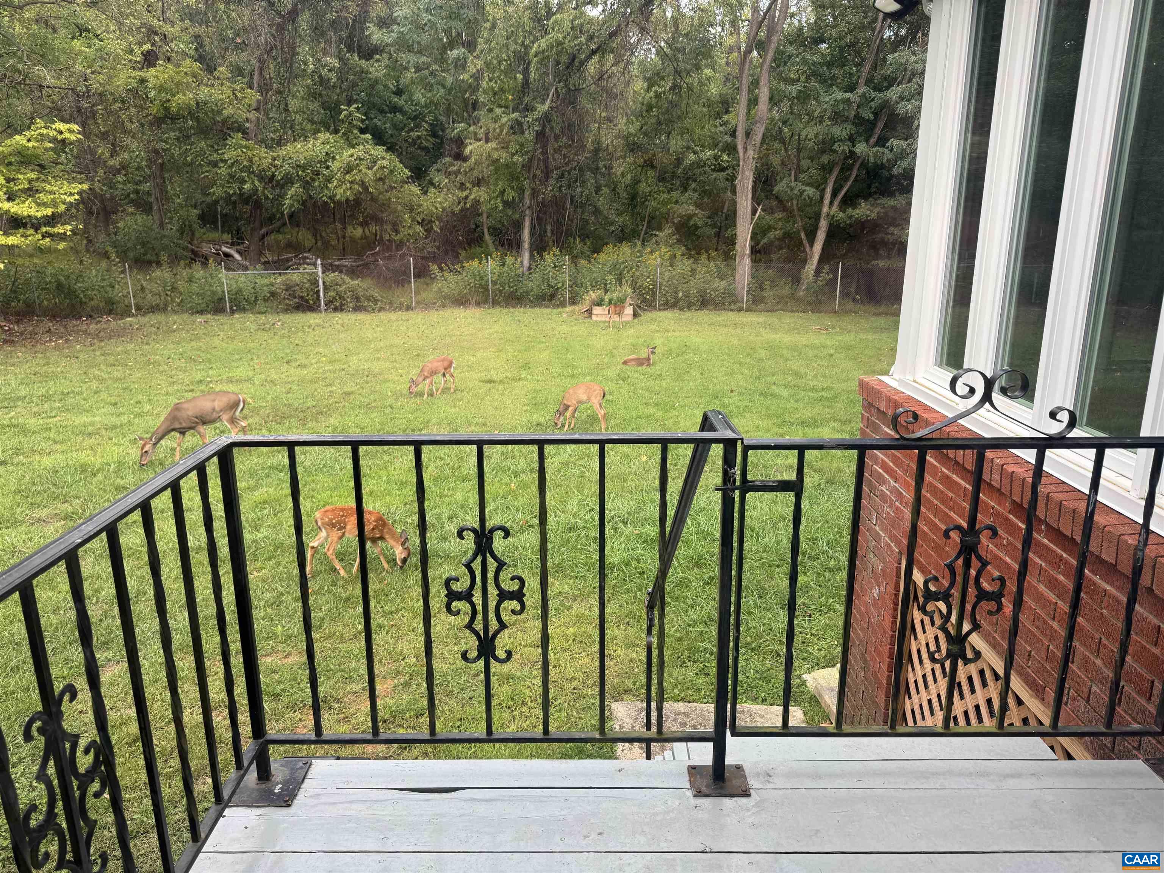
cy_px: 436
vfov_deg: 56.8
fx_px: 807
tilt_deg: -15.3
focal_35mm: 24
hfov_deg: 71.6
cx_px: 582
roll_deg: +0.9
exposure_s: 1/209
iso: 64
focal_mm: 6.76
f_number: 1.78
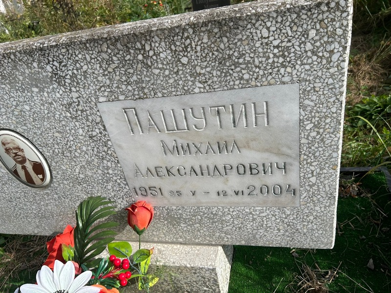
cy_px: 146
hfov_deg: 67.3
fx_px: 294
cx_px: 196
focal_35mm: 26
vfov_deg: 53.1
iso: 50
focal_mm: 5.7
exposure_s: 1/2994
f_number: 1.5
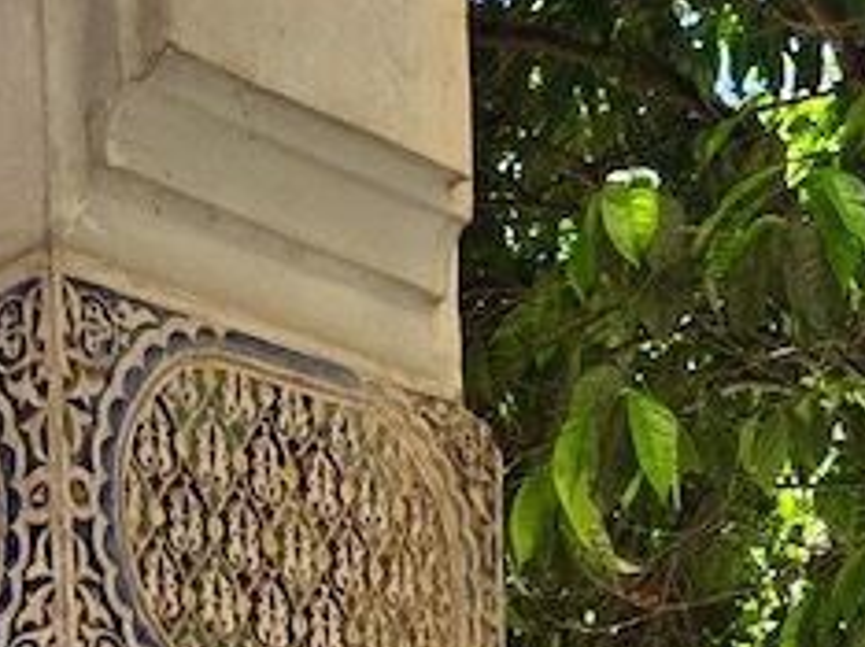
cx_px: 48
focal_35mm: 126
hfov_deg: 15.4
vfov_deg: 10.0
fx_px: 3145
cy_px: 1649
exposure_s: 1/1571
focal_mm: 5.4
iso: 80
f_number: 1.8
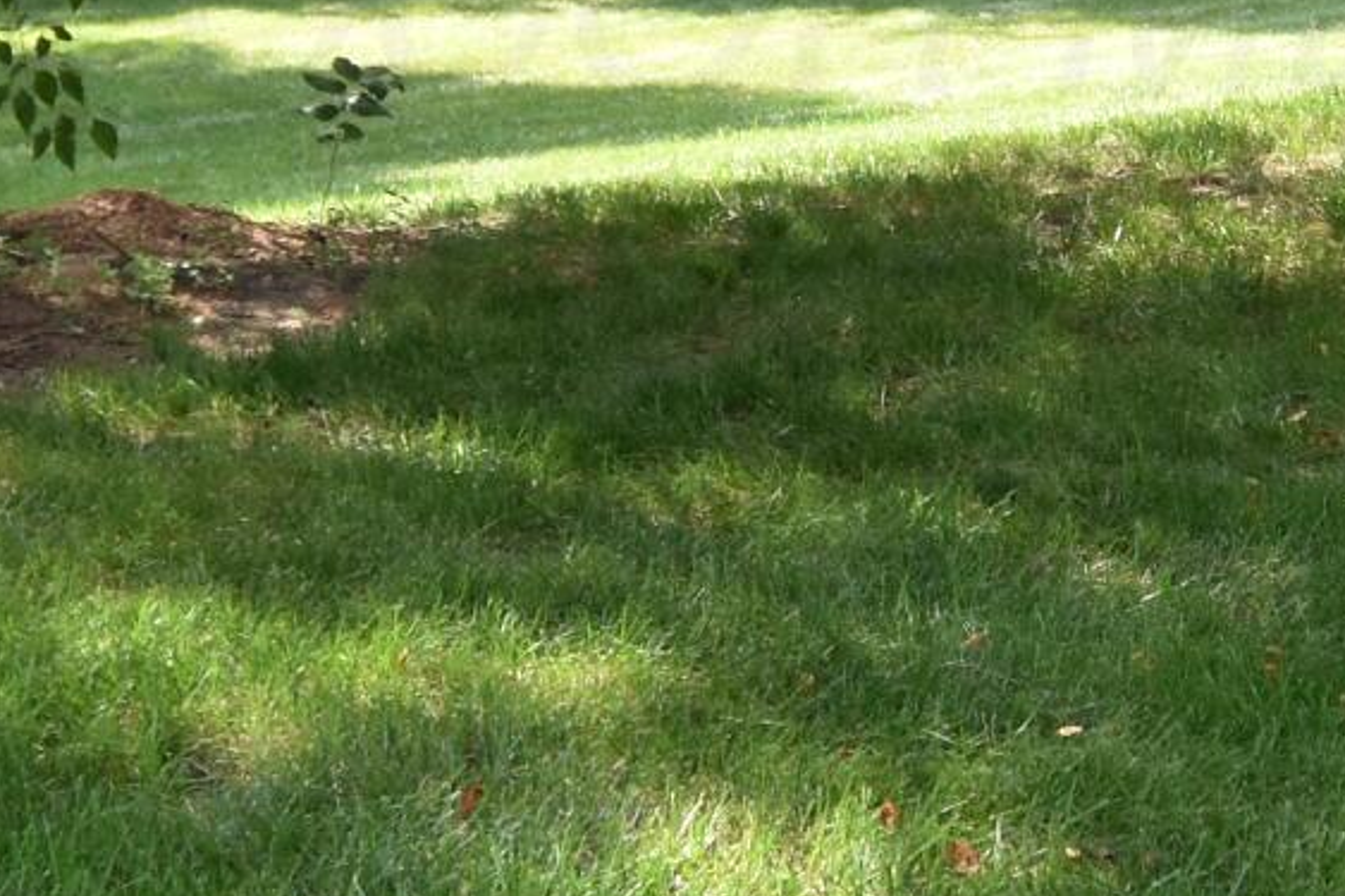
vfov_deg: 14.0
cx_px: 893
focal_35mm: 96
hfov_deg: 21.2
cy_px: -10
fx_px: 3585
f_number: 5
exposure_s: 1/320
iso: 320
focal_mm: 12
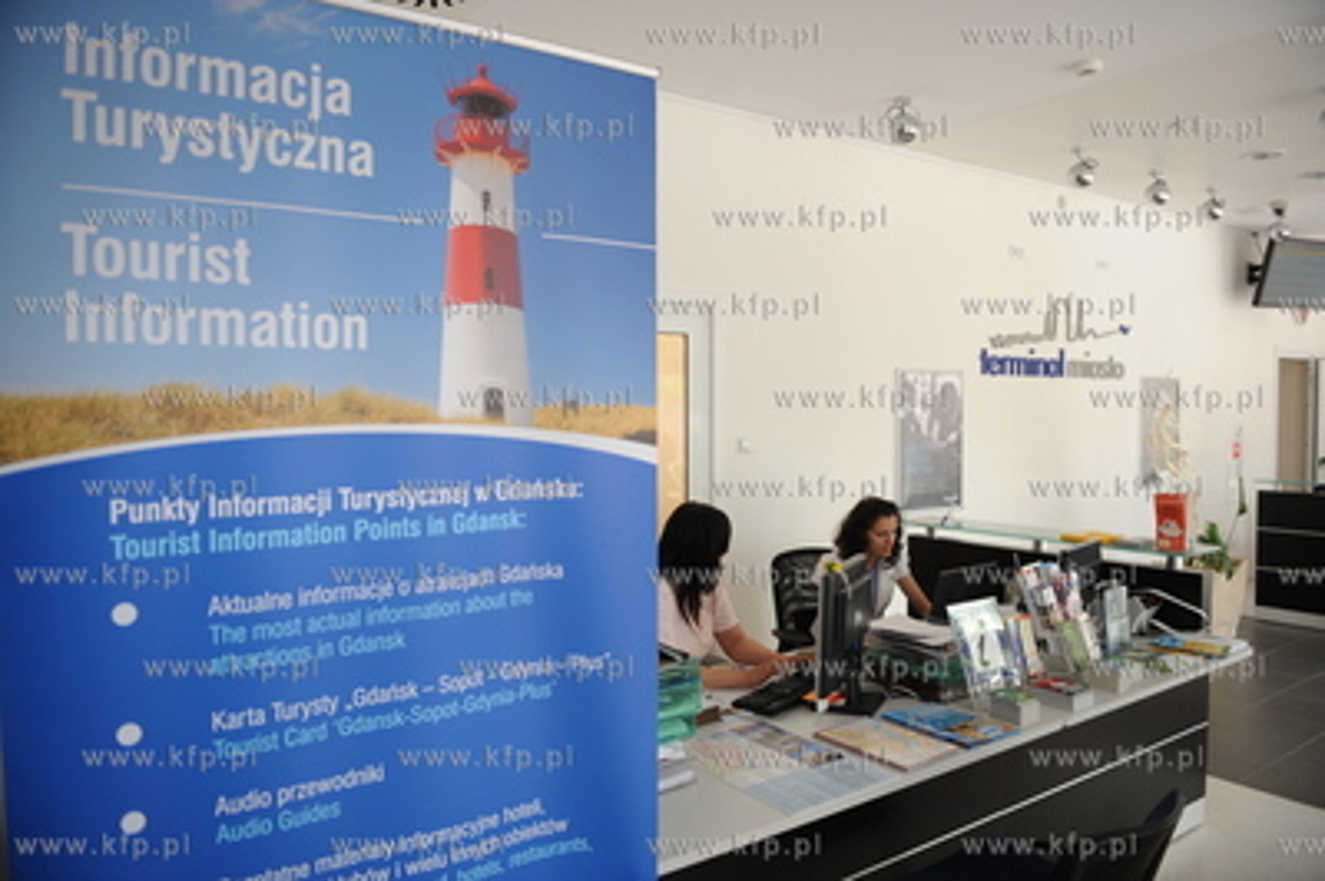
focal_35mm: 24
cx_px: 662
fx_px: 883
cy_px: 440
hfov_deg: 73.8
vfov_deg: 53.1
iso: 400
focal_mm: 24
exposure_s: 1/80
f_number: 2.8
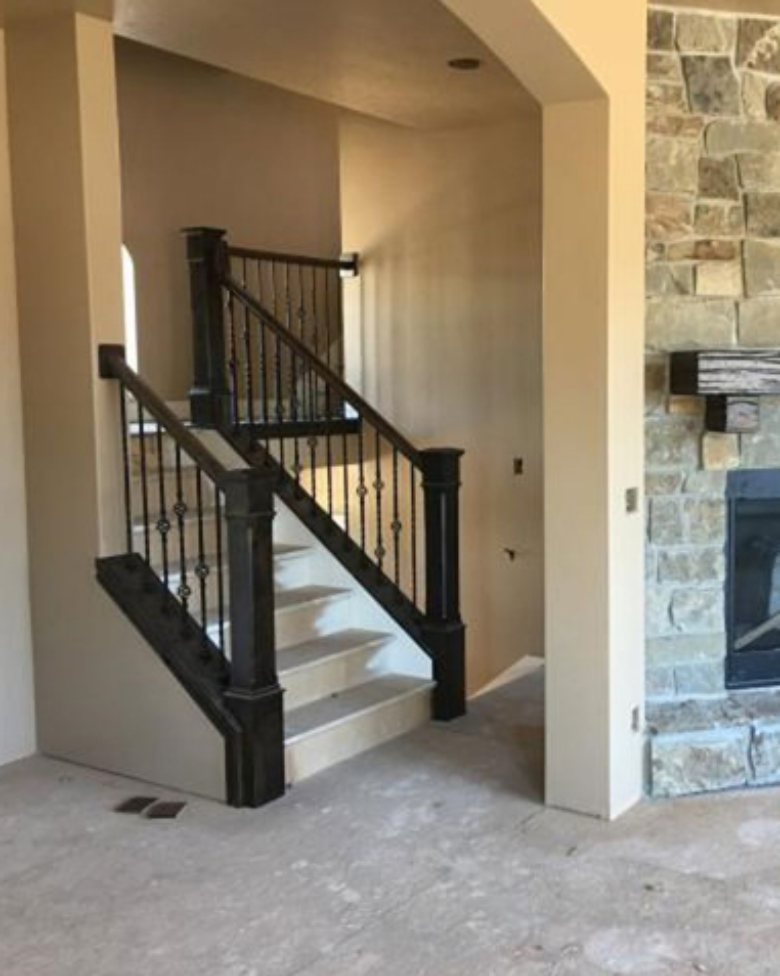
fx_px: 1098
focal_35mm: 38
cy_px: 487
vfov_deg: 48.0
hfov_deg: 38.5
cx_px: 545
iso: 50
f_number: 2.2
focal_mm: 4.15
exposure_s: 1/15
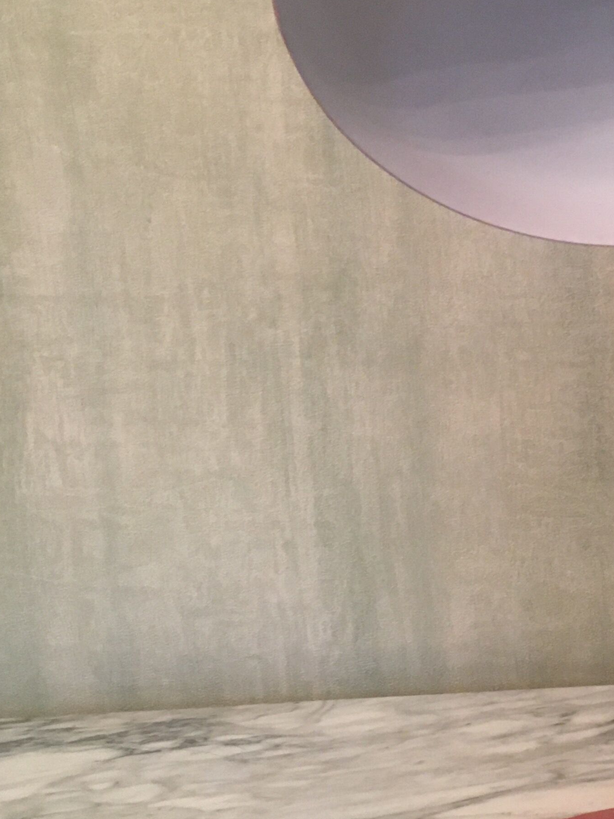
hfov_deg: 21.7
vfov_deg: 29.8
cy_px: 362
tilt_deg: -7.9
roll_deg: +1.7
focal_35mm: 65
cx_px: 634
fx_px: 1537
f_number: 2.2
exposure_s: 1/33
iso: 200
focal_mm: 4.15
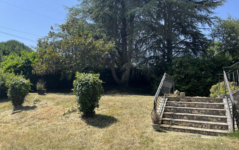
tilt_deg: +7.4
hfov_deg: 66.5
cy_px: 72
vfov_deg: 44.5
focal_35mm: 28
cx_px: 118
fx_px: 182
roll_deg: -1.8
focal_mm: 5.1
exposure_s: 1/1695
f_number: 1.6
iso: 50
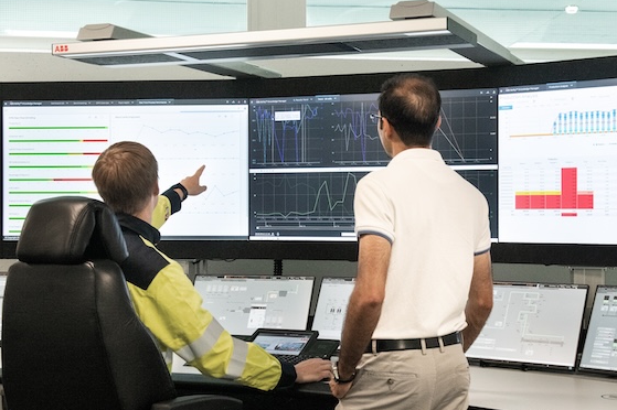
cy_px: 209
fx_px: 1079
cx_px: 370
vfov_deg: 21.5
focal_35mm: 63
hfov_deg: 31.8
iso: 2500
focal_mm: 44
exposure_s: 1/100
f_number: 9
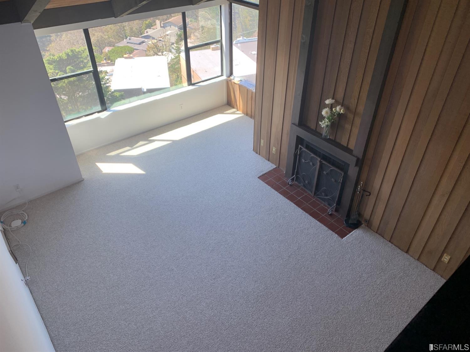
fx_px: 353
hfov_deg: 67.3
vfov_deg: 53.0
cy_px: 176
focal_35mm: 26
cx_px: 235
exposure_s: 1/128
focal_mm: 4.25
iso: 25
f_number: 1.8
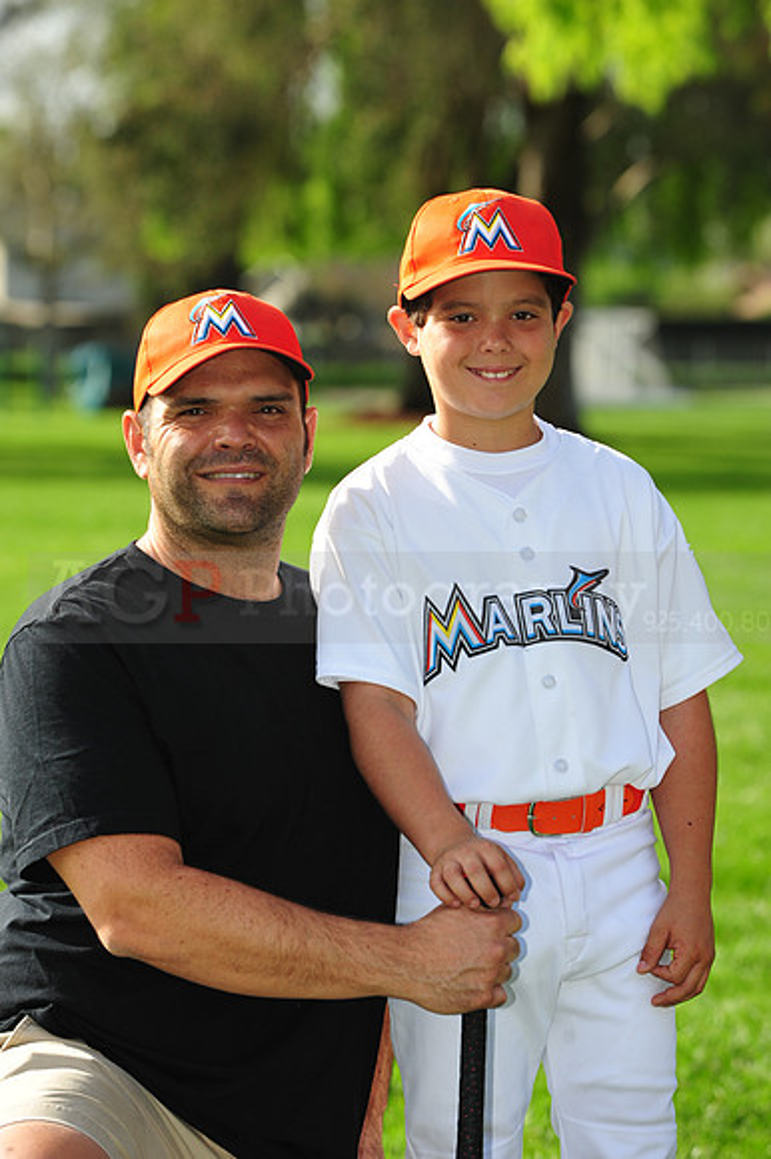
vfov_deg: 12.5
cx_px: 386
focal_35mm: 165
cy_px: 580
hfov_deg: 8.3
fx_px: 5307
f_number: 7.1
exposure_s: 1/400
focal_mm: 165
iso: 200
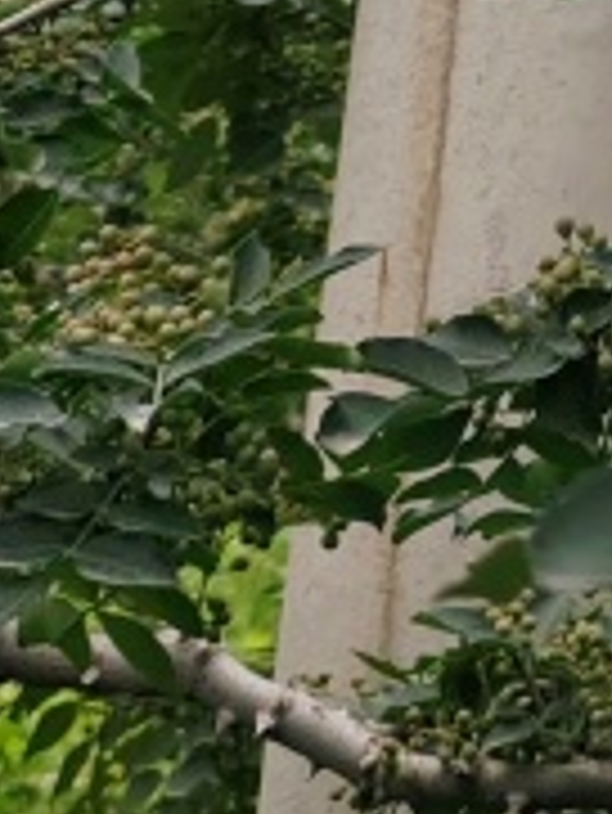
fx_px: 3744
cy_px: -735
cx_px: 1071
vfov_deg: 11.4
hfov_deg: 9.0
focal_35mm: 159
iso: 100
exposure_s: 1/890
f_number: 1.8
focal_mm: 6.14
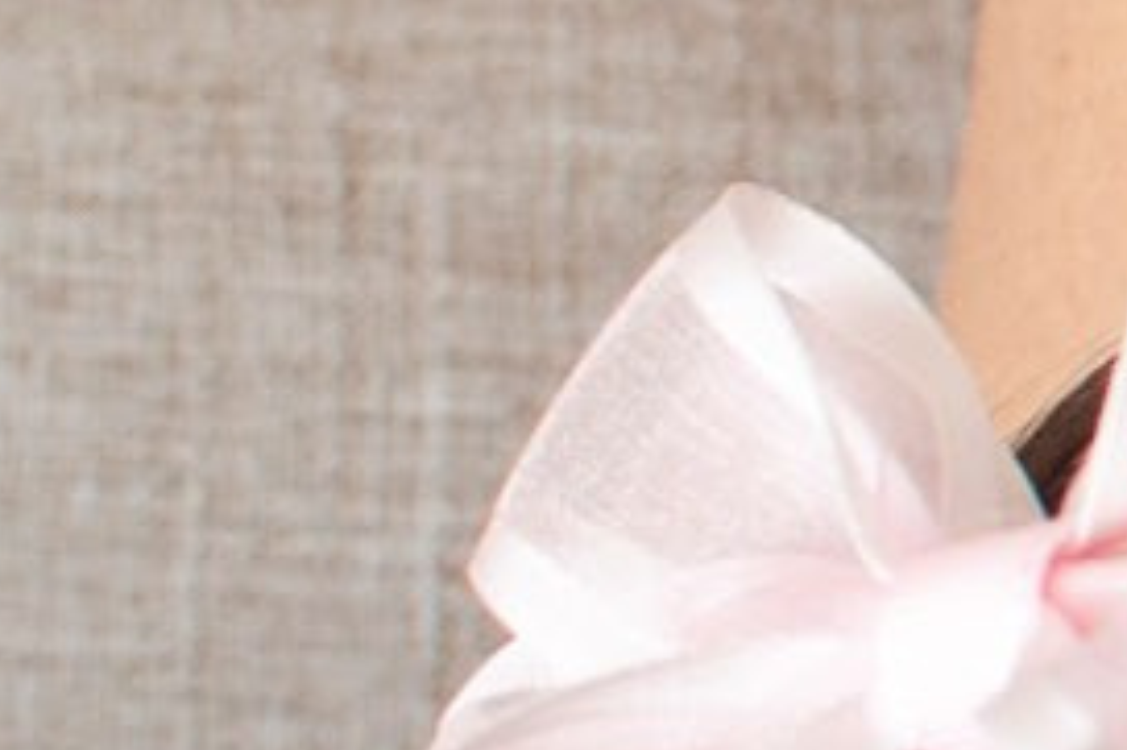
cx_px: 2983
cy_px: 29
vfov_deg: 3.5
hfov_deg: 5.0
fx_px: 12358
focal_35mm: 395
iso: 320
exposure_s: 1/40
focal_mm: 35
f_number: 5.6
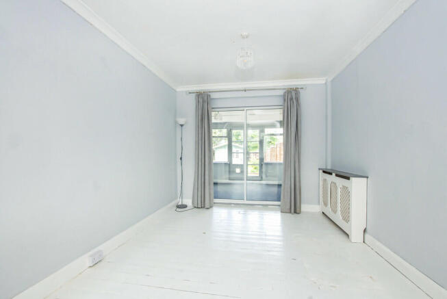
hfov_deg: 100.3
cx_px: 224
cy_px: 150
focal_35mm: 15
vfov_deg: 77.5
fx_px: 186
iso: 400
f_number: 9
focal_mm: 10
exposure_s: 1/15
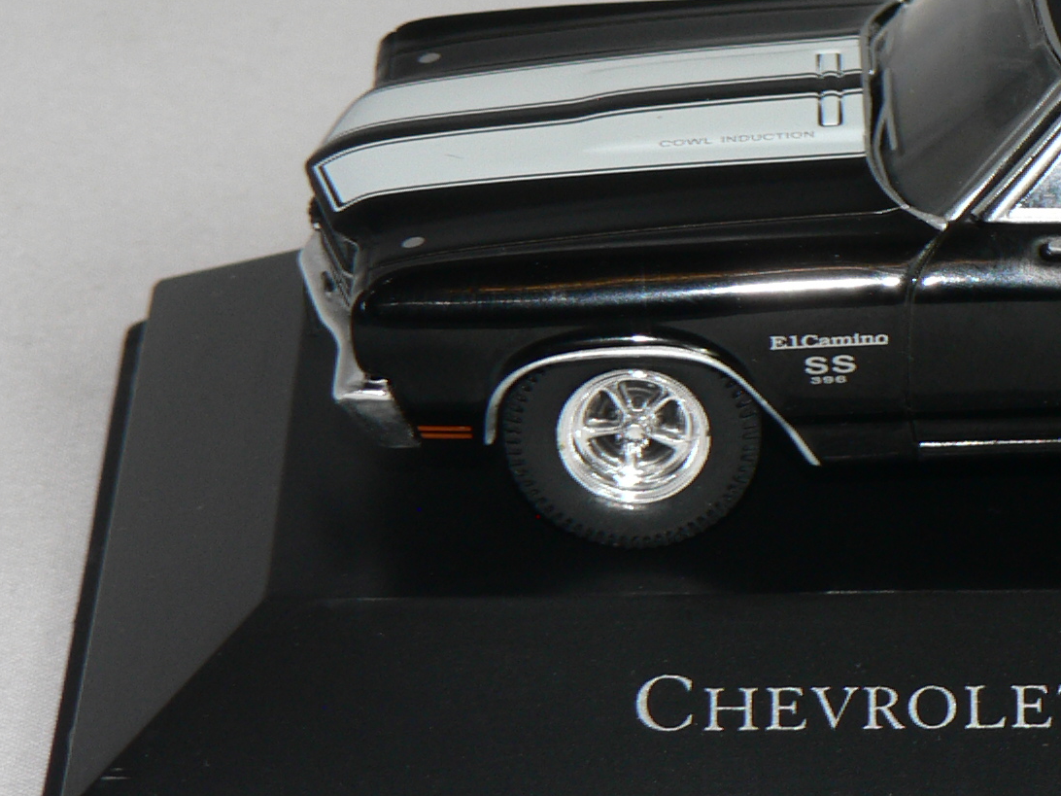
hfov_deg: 9.0
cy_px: 168
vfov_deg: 6.8
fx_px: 6682
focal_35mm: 218
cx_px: 1219
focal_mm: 15.5
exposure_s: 1/60
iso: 80
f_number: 4
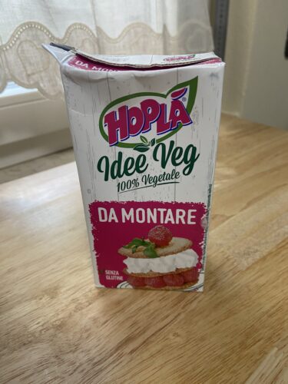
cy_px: 192
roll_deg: +2.6
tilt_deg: -29.7
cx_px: 144
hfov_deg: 53.1
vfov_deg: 67.3
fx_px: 288
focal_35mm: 26
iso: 200
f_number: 1.8
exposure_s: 1/60
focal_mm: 4.25
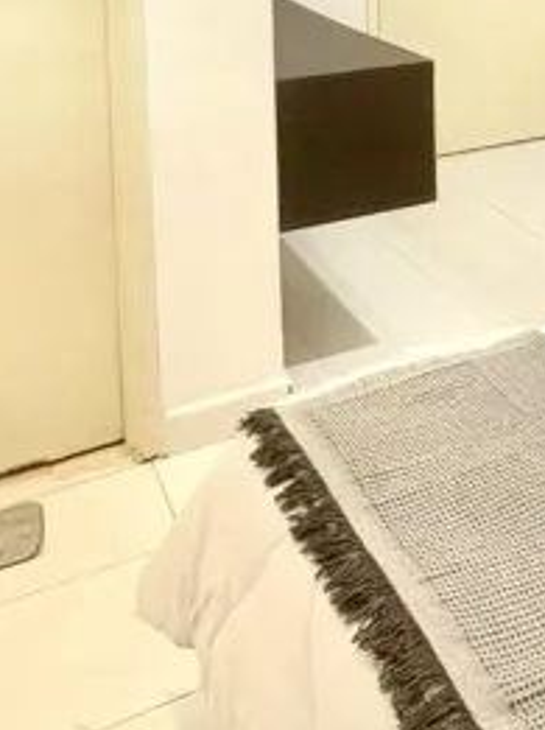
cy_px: -73
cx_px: 755
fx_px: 1157
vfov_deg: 31.1
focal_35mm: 55
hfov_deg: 22.8
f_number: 2.2
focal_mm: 2.22
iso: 125
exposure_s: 1/50
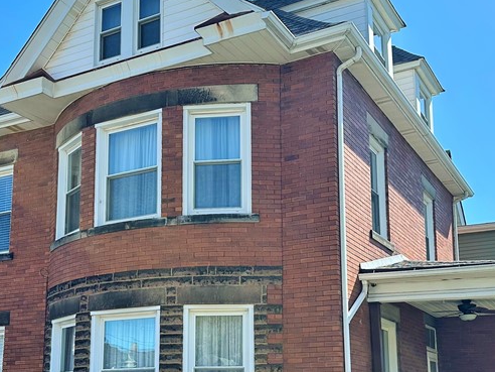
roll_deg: +0.6
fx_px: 715
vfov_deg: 28.7
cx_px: 218
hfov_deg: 38.1
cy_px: 278
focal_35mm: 50
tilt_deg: +12.6
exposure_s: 1/3247
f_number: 1.78
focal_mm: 6.86
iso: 80
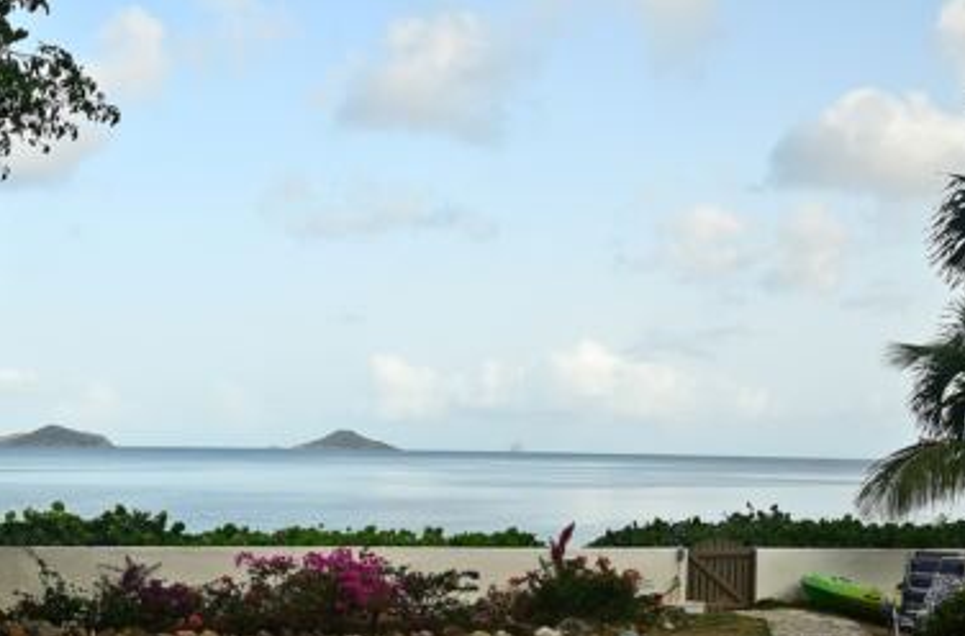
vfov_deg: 28.2
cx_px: 367
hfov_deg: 42.6
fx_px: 1229
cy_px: 540
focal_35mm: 46
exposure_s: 1/320
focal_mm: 18
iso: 400
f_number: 10
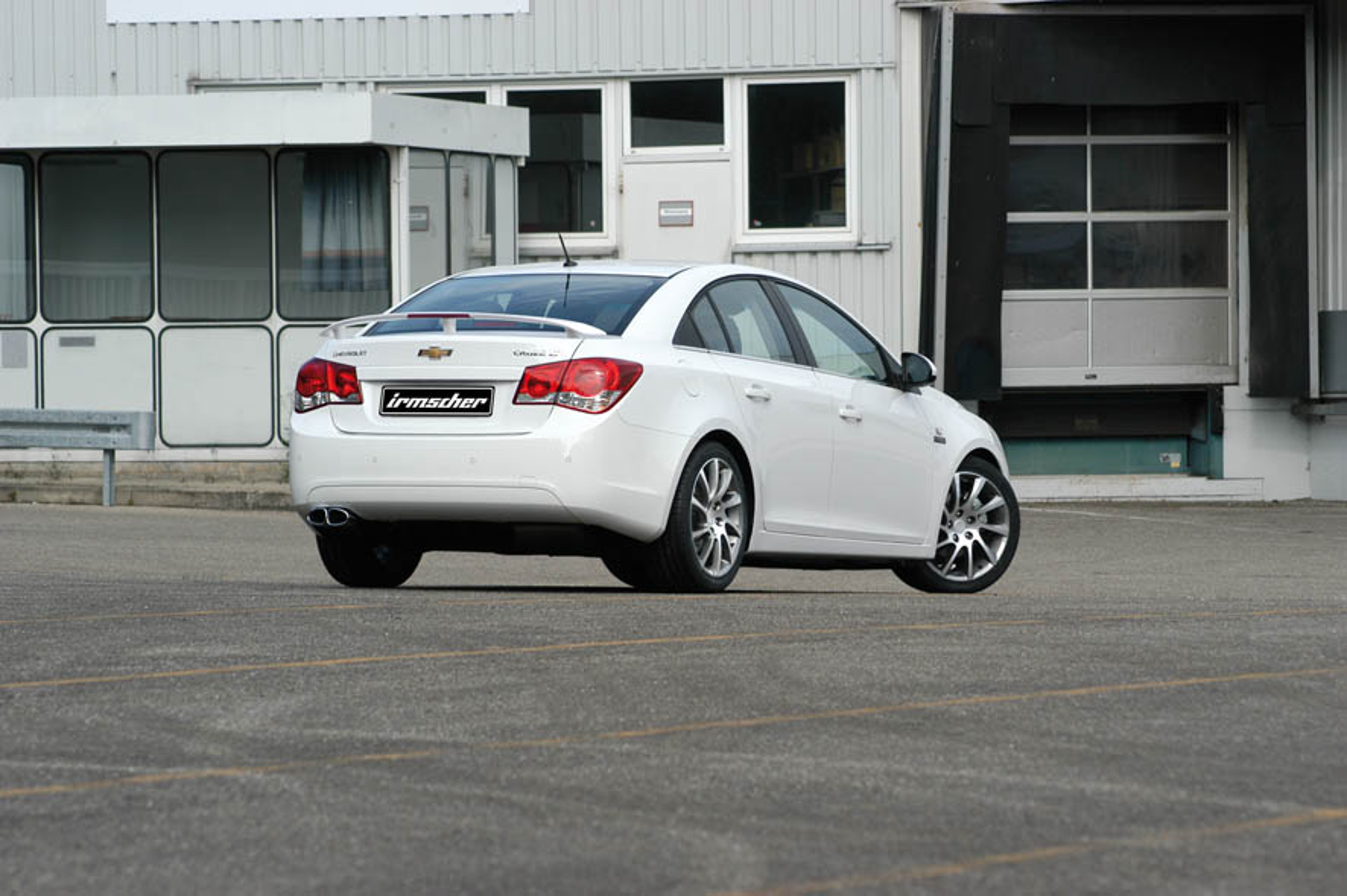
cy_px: 448
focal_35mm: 168
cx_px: 674
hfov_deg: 12.2
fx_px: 6280
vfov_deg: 8.2
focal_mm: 112
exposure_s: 1/640
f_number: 6.3
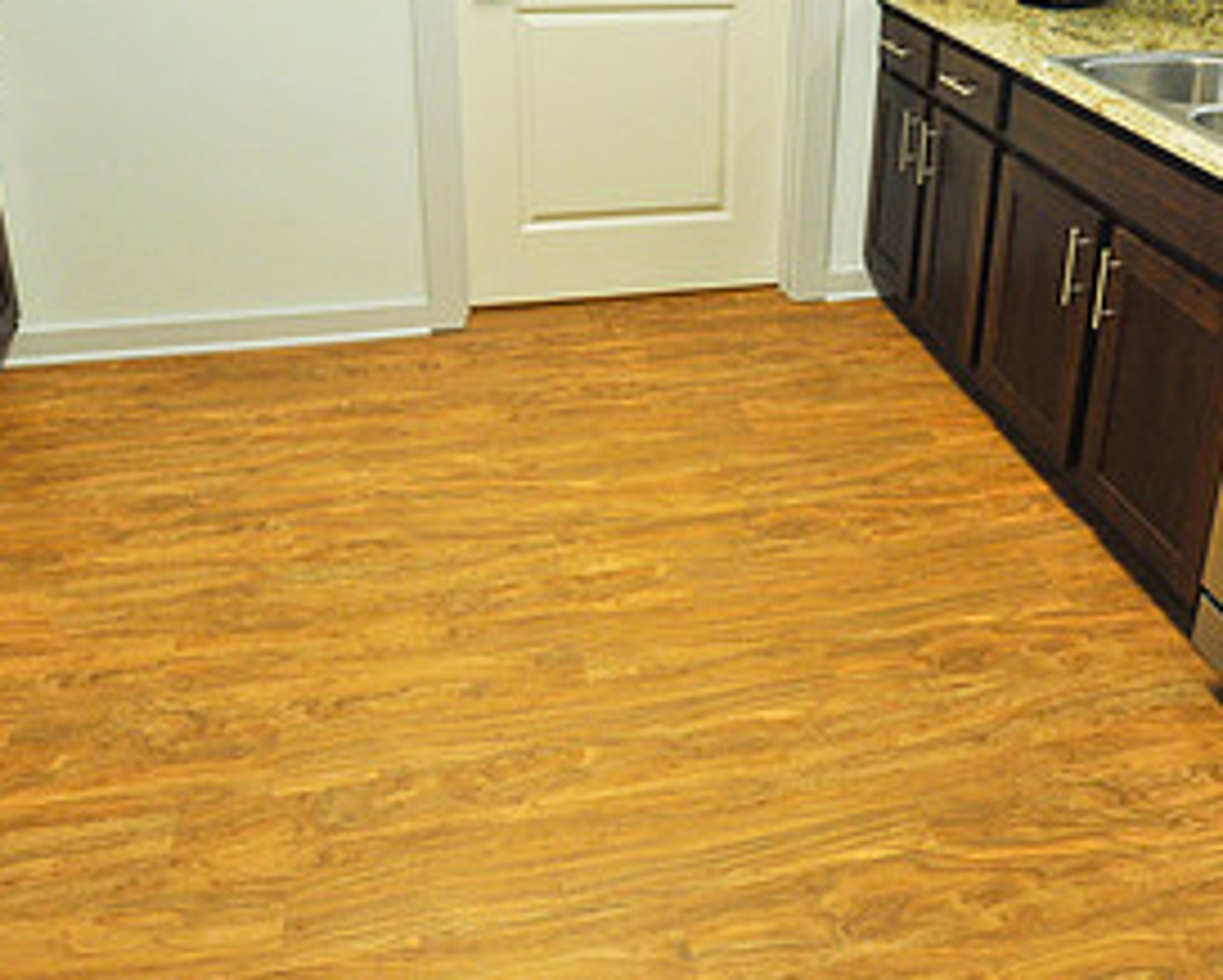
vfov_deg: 41.9
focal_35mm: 34
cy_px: 225
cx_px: 737
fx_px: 1232
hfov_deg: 52.4
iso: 1250
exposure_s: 1/40
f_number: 5.6
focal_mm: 17
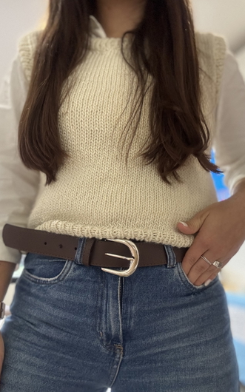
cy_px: 196
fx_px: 342
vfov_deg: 59.7
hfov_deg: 39.4
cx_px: 120
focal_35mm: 32
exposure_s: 1/40
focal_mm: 2.69
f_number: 1.9
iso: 320
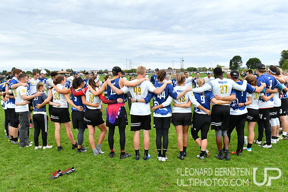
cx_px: 144
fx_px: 264
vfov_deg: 40.0
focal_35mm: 33
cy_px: 96
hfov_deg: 57.2
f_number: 7.1
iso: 1600
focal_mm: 22
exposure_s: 1/1600
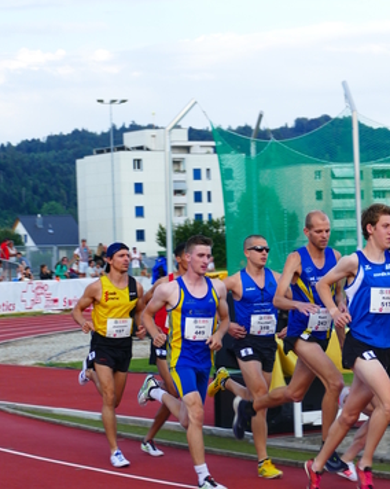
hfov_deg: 12.4
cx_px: 236
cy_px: 293
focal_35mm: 124
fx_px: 1792
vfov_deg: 15.5
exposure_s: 1/250
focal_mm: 31.83
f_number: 3.8
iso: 125
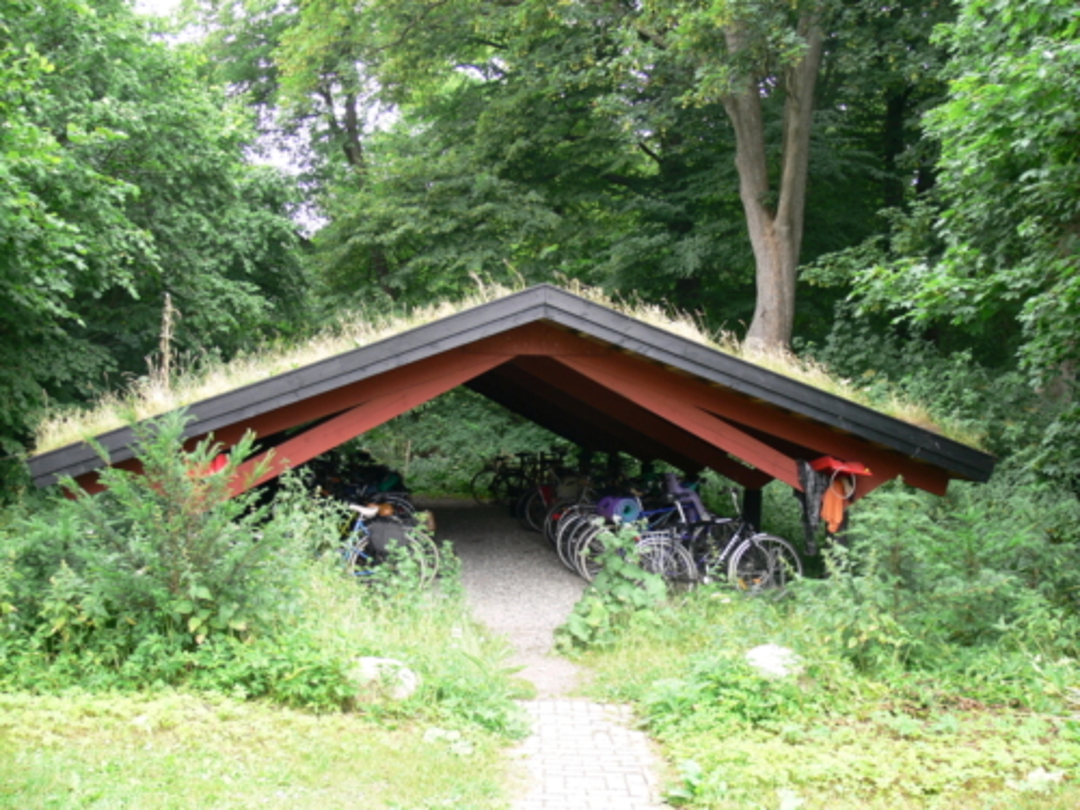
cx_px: 540
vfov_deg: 40.7
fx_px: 1092
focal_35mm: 35
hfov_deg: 52.6
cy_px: 405
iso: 80
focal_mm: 7.4
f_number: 2.8
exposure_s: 1/40
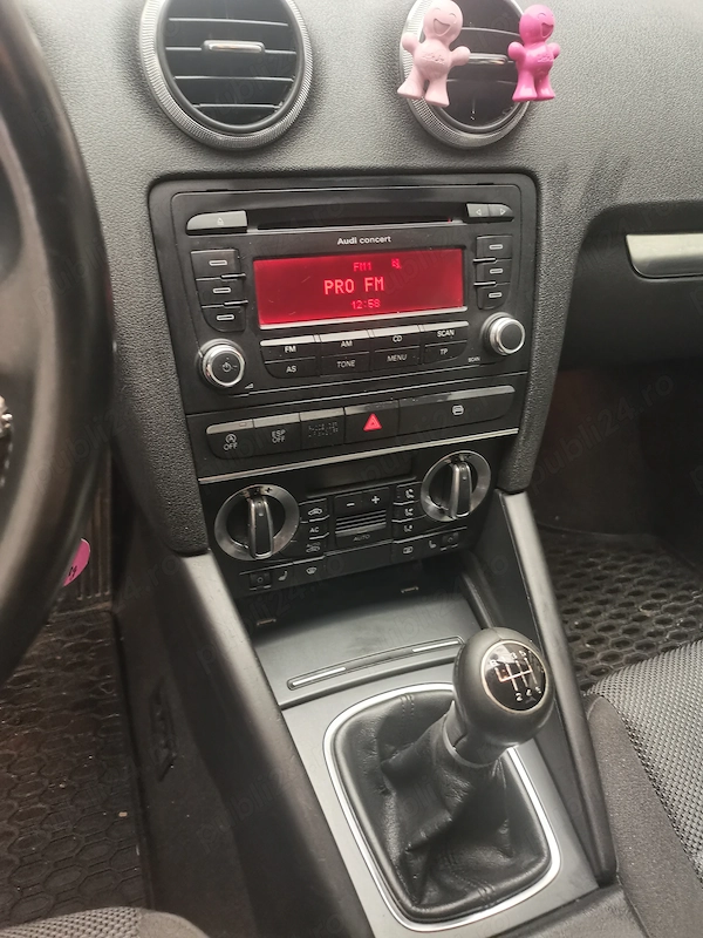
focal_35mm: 26
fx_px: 704
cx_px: 352
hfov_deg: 53.1
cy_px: 469
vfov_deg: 67.3
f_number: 1.8
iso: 400
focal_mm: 5.58
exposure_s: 1/100
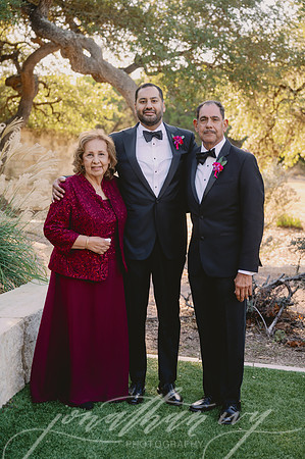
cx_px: 152
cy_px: 230
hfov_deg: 23.7
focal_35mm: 57
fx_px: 726
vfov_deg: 35.1
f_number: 3.5
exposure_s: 1/125
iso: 100
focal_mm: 57
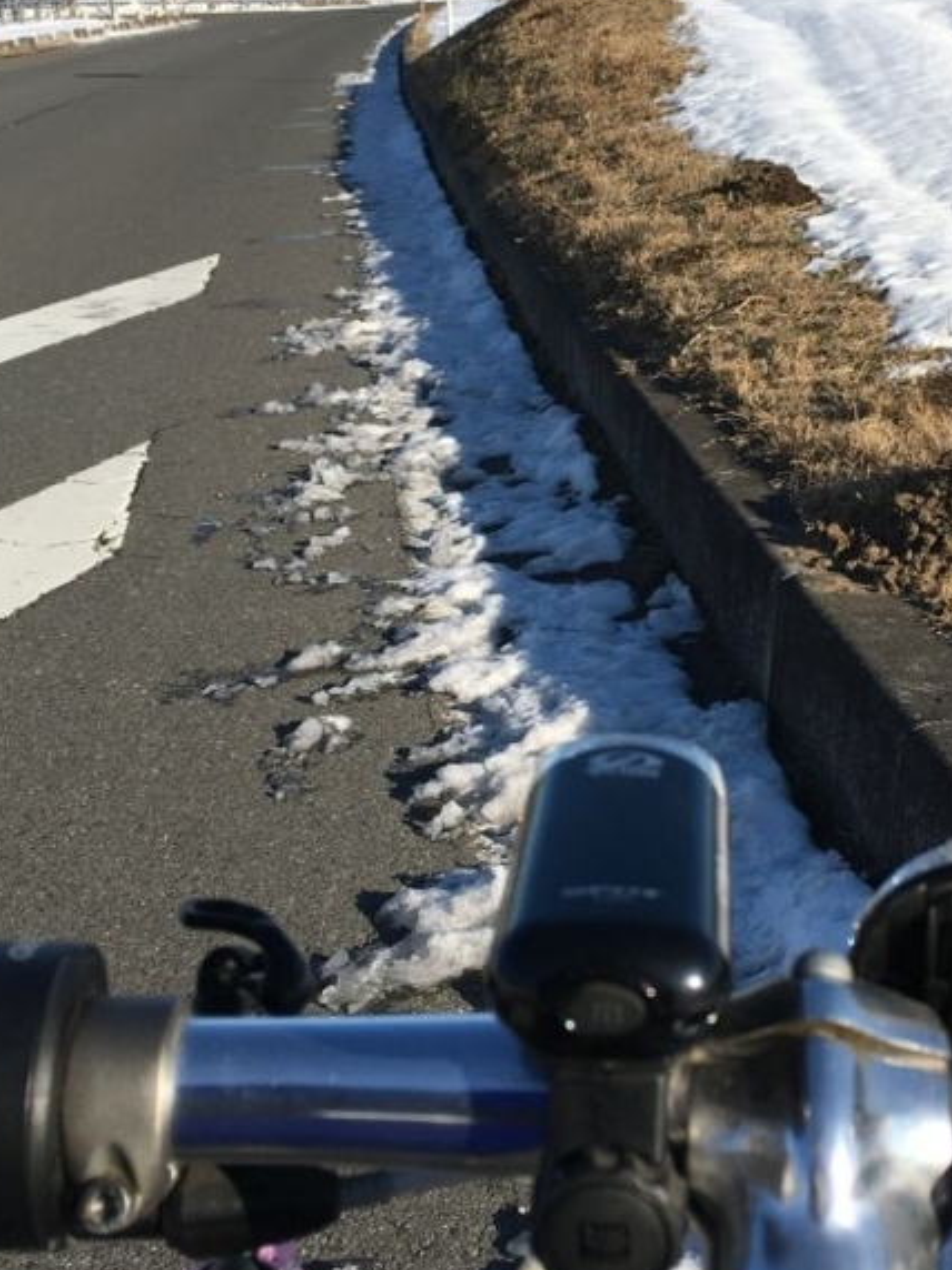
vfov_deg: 36.7
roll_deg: +1.6
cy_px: 503
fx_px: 1907
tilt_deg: -15.1
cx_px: 643
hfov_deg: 27.8
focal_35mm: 52
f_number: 2.2
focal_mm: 4.15
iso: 25
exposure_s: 1/2024
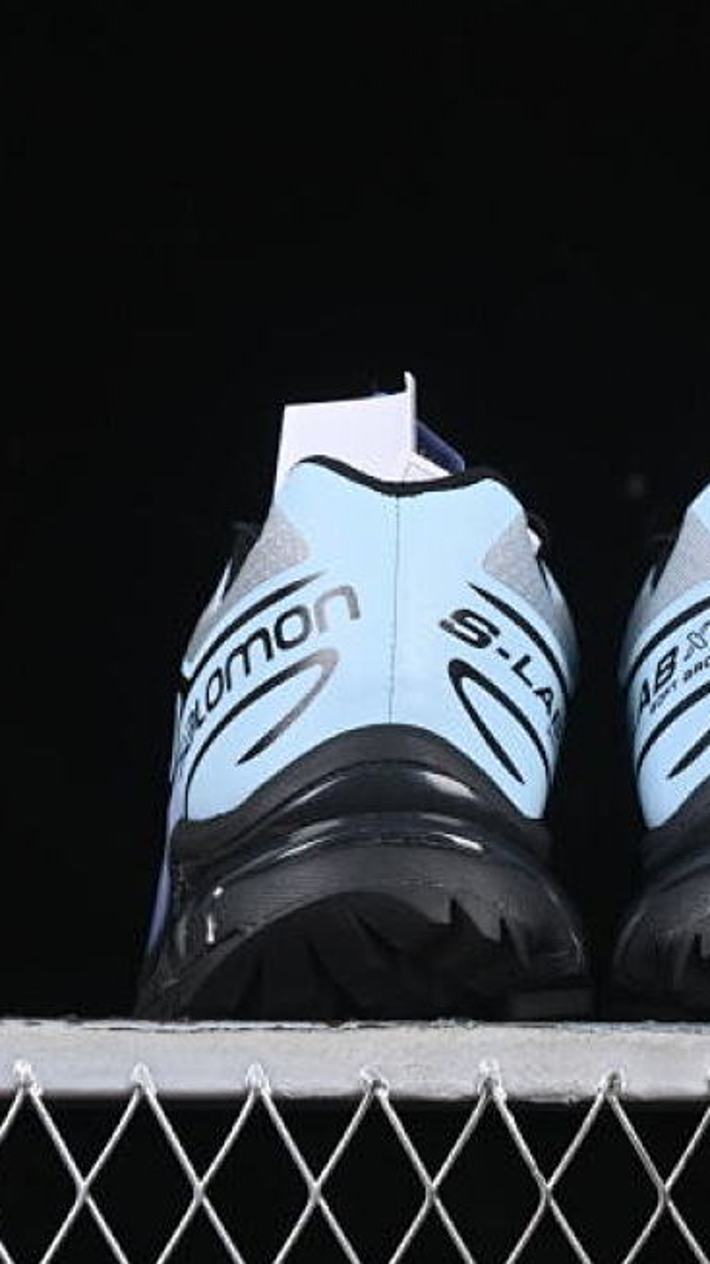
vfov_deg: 16.5
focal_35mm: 130
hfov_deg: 9.3
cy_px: 585
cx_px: 590
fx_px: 4354
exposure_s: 1/60
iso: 160
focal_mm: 50
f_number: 7.1
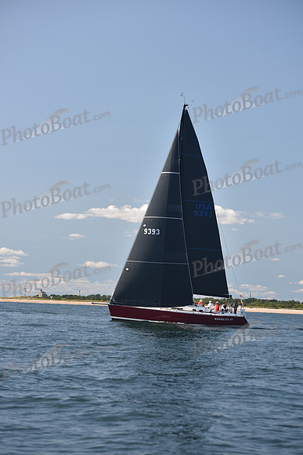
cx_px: 152
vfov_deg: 20.8
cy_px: 228
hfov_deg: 14.0
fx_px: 1236
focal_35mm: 98
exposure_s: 1/800
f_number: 4
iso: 250
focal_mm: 98
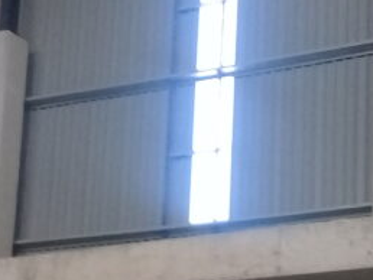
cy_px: 273
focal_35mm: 123
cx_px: 200
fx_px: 1327
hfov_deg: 16.0
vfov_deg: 12.0
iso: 160
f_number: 2.2
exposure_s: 1/33
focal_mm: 3.3
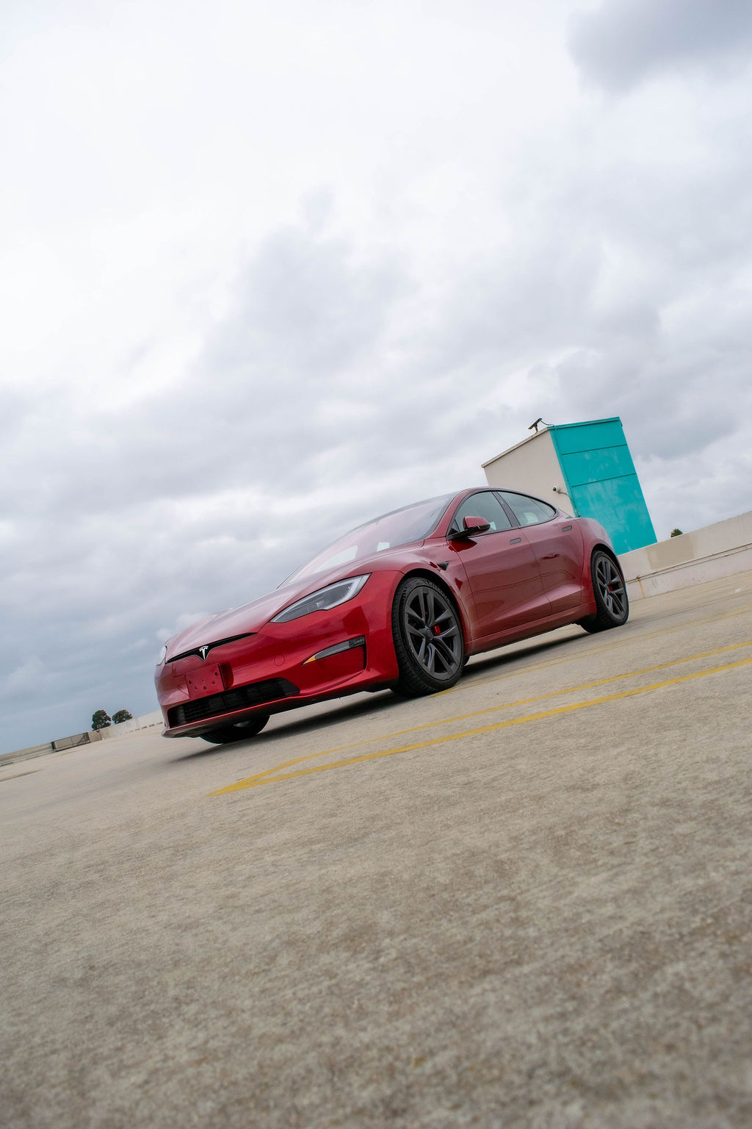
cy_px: 564
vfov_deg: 67.4
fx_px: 846
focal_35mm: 27
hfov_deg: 47.9
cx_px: 376
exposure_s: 1/1600
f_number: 7.1
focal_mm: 18
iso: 400
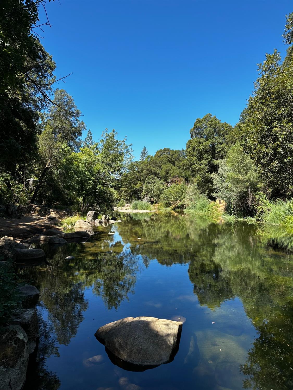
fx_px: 271
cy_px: 195
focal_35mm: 24
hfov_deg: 56.8
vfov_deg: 71.6
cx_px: 146
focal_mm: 6.86
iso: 80
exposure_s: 1/1880
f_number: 1.78
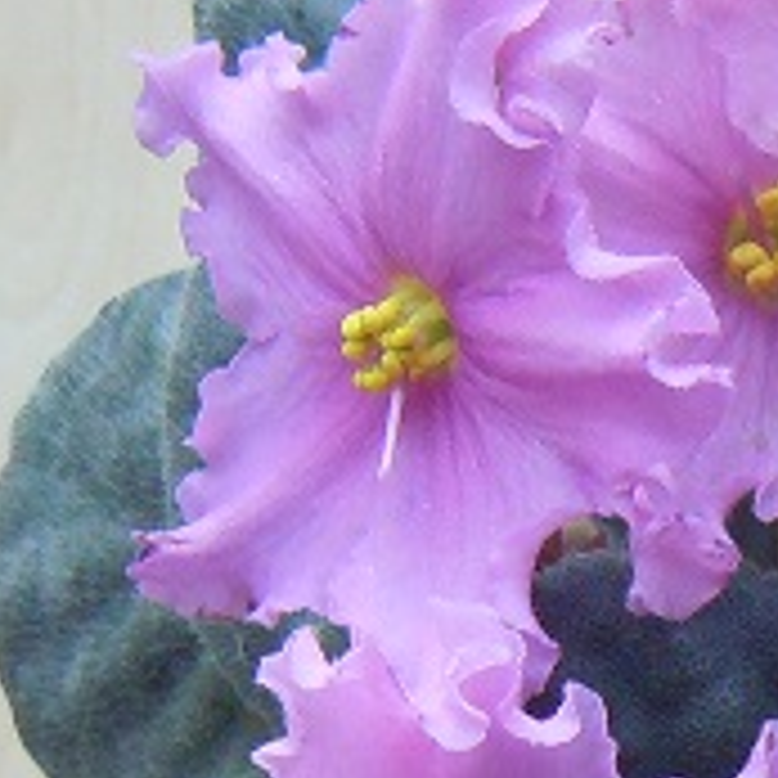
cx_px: 1093
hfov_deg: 13.4
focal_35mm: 124
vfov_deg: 13.5
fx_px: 3153
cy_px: 1039
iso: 500
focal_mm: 5.4
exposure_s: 1/125
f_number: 3.5
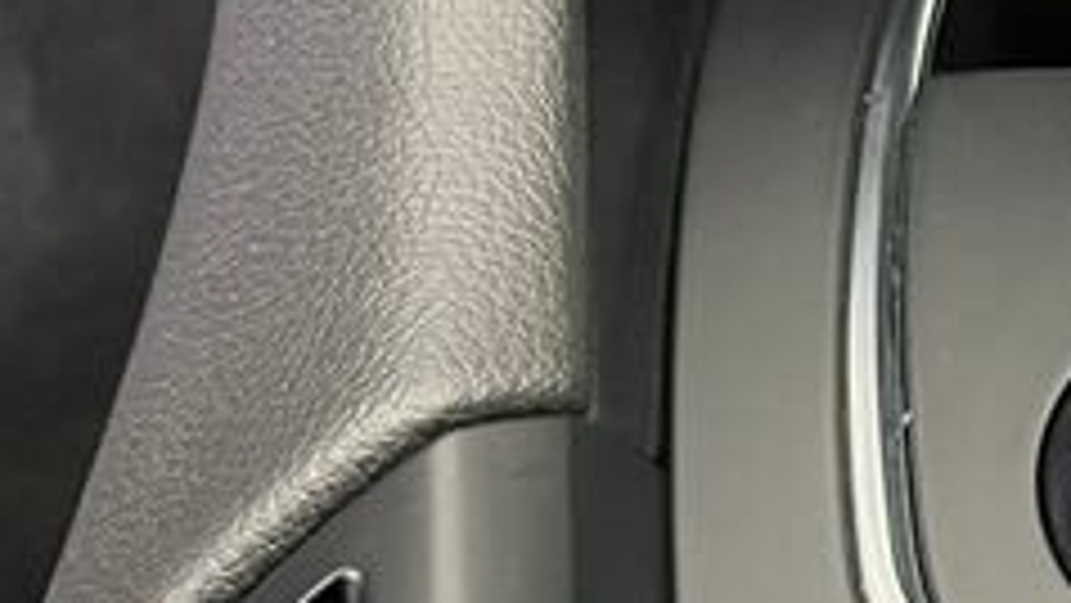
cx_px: 1390
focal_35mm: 122
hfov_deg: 16.6
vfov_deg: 9.9
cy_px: 230
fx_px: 3465
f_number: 1.6
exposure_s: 1/37
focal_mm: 5.1
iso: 640
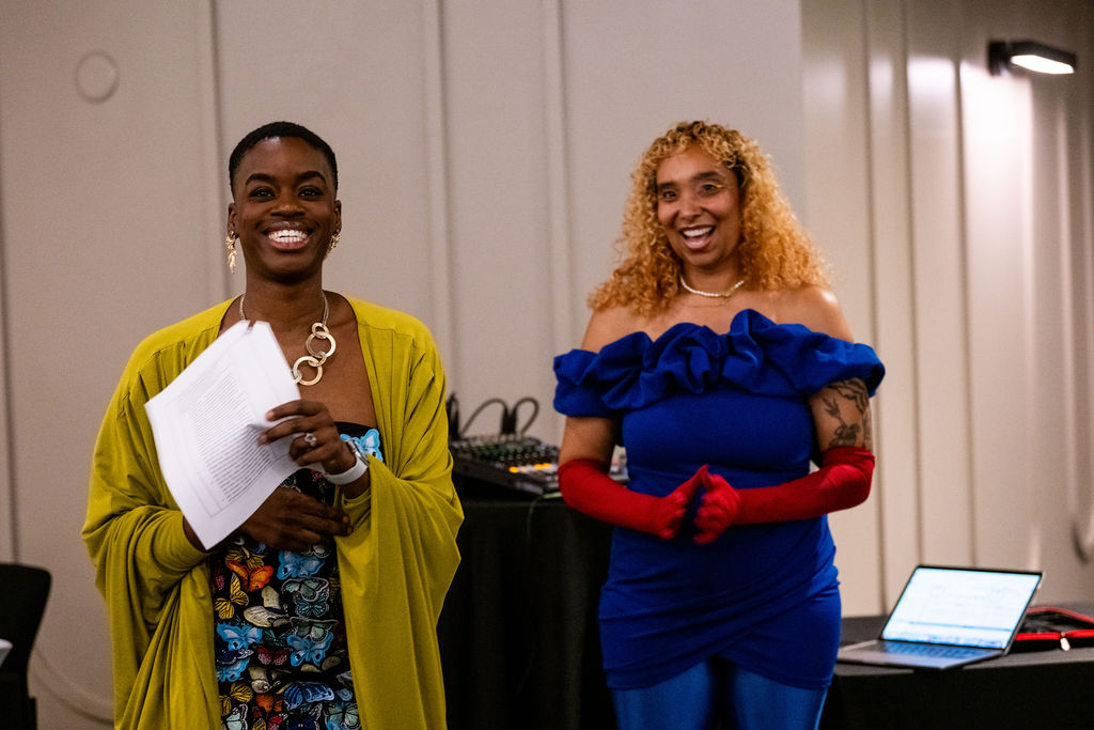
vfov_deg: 16.7
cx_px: 547
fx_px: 2492
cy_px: 365
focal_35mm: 82
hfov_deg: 24.8
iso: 2000
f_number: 2.8
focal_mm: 82
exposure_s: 1/125
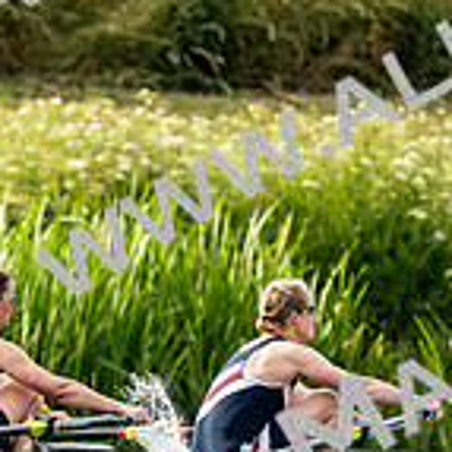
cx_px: -196
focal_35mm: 2071
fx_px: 30595
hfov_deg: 0.8
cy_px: 349
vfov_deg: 0.8
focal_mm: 600
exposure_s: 1/2000
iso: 500
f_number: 6.3
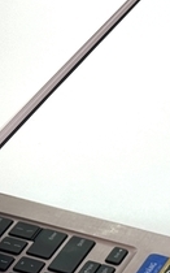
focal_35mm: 194
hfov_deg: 6.7
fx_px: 1440
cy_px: 324
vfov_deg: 10.6
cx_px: -29
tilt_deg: -36.3
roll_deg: +0.8
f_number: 1.78
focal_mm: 6.76
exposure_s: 1/159
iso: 50
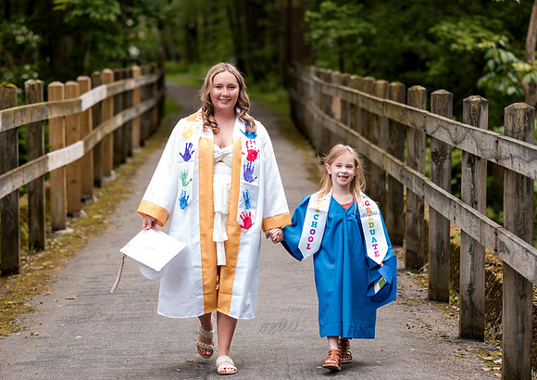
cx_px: 262
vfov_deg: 11.1
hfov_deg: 15.7
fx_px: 1952
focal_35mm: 128
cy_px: 258
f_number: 2.2
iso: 50
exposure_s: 1/250
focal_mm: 85
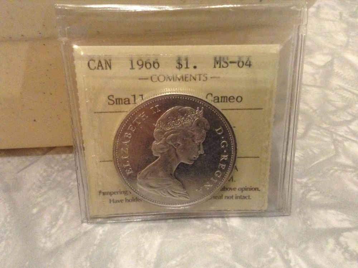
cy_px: 134
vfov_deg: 42.8
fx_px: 341
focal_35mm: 33
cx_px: 179
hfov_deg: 55.4
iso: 400
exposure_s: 1/15
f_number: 2.4
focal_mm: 3.3
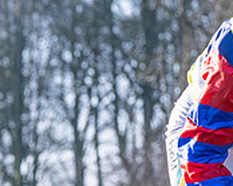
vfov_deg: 3.0
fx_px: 3501
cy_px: 287
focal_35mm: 508
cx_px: 298
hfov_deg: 3.8
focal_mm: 84
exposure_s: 1/1600
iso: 400
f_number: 5
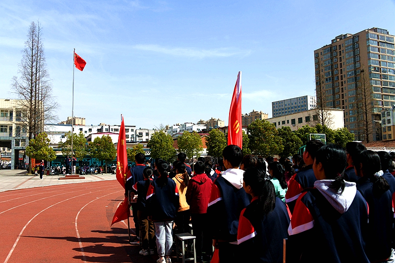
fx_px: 351
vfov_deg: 41.1
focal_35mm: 32
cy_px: 132
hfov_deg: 58.7
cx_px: 198
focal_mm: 32
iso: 64
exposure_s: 1/250
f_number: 8
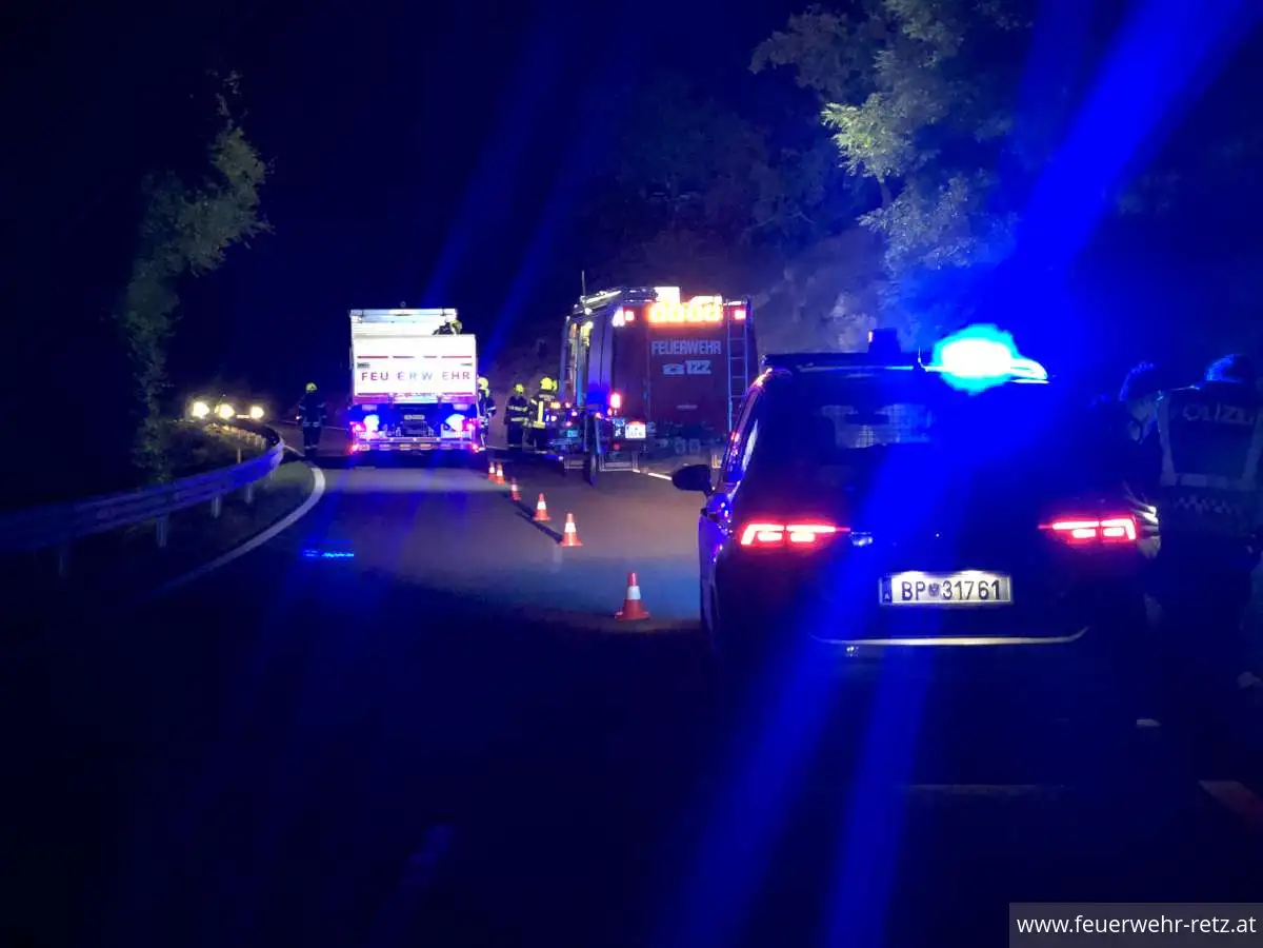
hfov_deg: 36.8
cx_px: 632
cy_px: 474
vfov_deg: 28.0
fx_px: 1897
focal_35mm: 52
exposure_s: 1/8
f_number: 2.4
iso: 200
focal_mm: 6
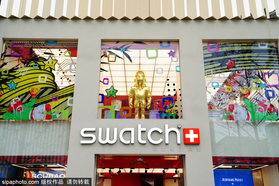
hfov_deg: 58.7
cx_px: 140
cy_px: 93
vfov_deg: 41.1
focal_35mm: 32
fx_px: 248
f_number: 6.3
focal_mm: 32
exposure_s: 1/125
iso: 320
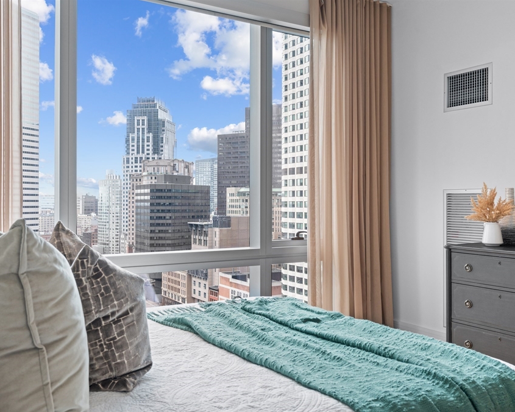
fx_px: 503
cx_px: 233
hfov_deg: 54.1
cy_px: 208
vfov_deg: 44.5
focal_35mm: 33
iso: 320
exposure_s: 1/10
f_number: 9
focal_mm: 29
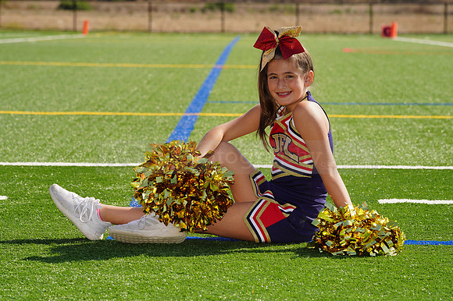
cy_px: 150
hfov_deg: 13.3
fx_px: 1937
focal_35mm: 154
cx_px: 226
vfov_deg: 8.9
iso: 100
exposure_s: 1/250
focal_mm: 154
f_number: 9
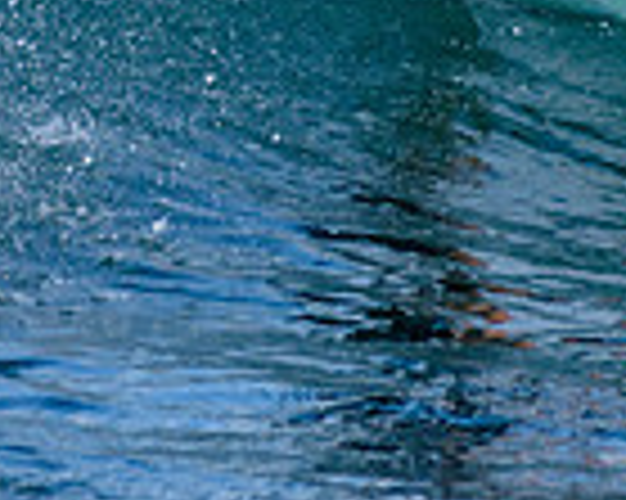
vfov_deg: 0.6
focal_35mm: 2392
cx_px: 410
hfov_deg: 0.8
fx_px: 44286
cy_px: -383
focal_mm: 500
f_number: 5.6
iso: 500
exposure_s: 1/1250
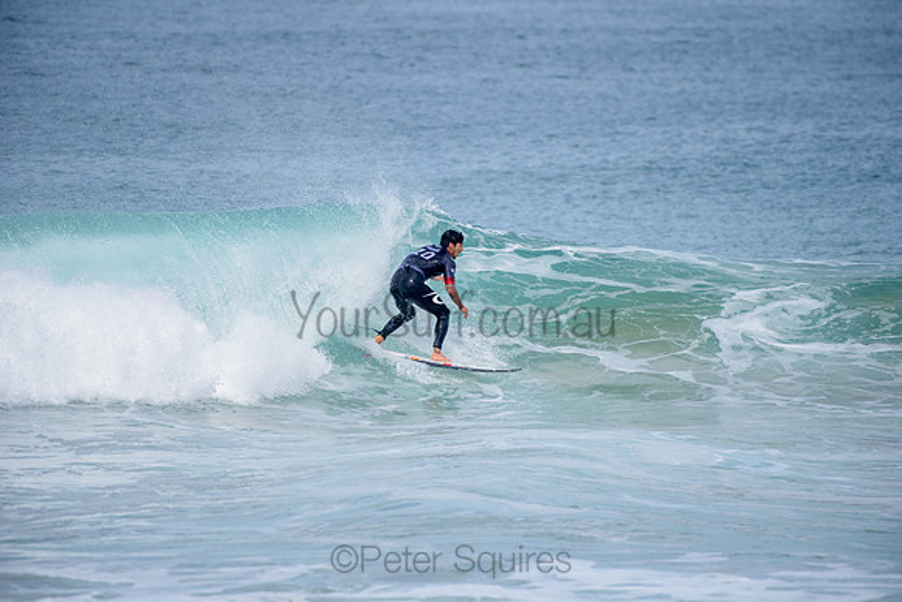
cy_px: 301
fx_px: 12530
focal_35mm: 500
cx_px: 451
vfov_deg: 2.8
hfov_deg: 4.1
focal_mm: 500
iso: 250
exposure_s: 1/2000
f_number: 5.6
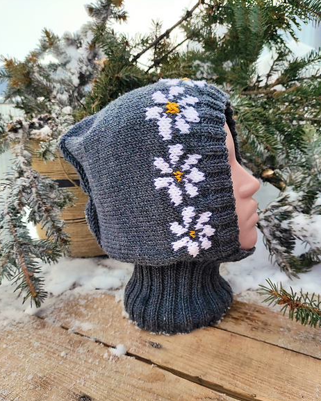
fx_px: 321
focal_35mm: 27
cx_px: 163
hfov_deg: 53.2
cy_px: 220
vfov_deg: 64.0
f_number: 1.89
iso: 100
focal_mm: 5.43
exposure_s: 1/903
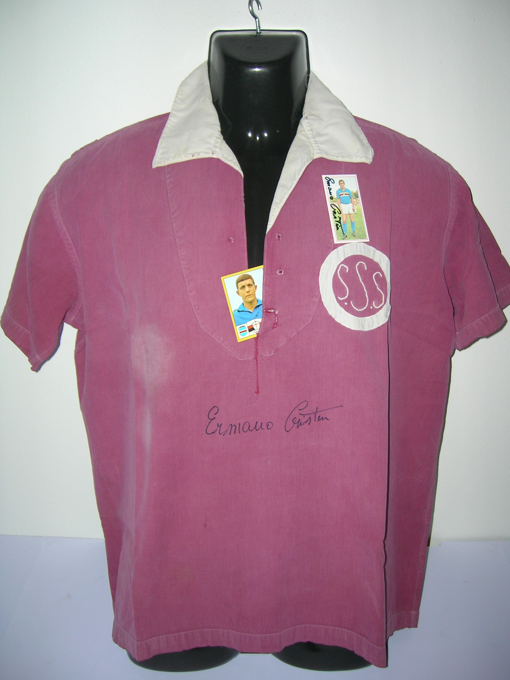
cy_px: 340
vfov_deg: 54.0
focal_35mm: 34
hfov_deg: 41.8
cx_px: 255
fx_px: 668
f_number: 2.9
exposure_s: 1/60.1
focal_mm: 5.7
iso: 50
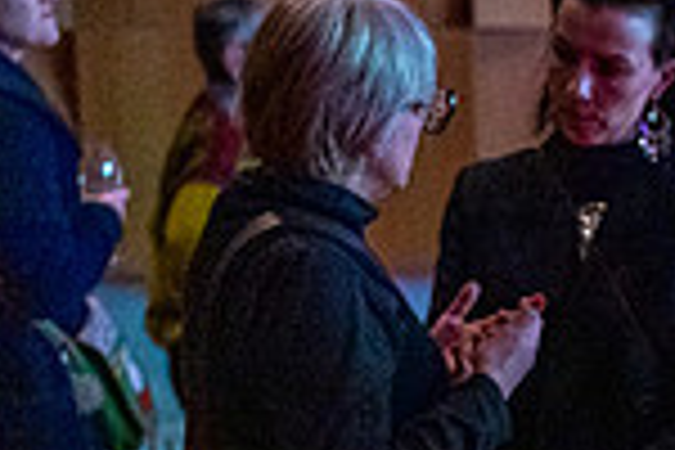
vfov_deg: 10.0
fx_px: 2531
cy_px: 524
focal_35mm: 135
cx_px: 976
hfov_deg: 14.3
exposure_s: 1/200
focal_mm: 35
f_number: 1.4
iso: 16000
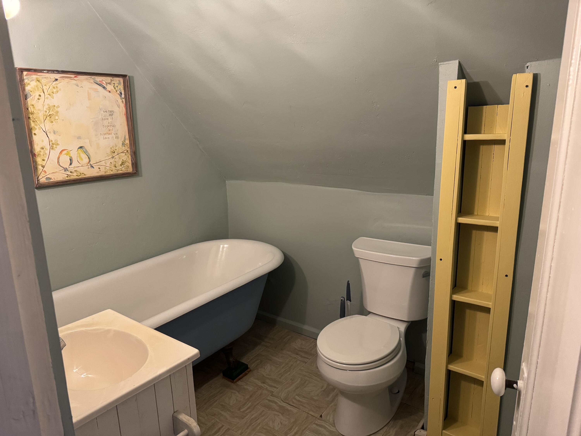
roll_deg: +1.6
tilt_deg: -14.2
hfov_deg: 71.6
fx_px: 403
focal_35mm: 24
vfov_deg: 56.8
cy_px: 218
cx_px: 290
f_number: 1.78
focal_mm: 6.76
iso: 640
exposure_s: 1/60
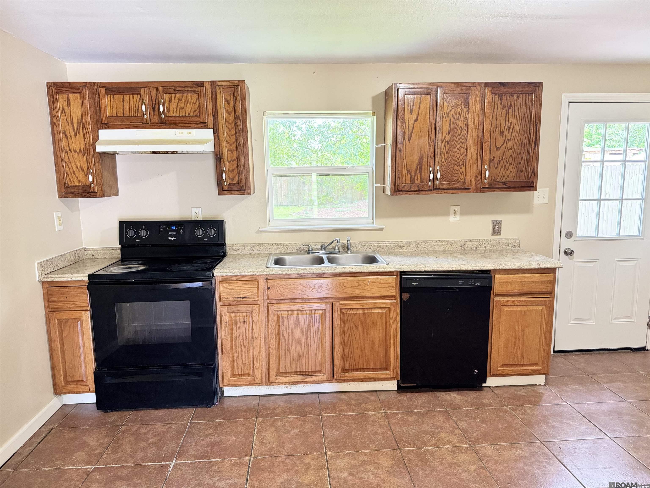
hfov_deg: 71.6
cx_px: 325
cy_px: 244
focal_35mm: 24
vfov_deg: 56.8
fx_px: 451
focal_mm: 6.76
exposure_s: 1/60
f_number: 1.78
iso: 640
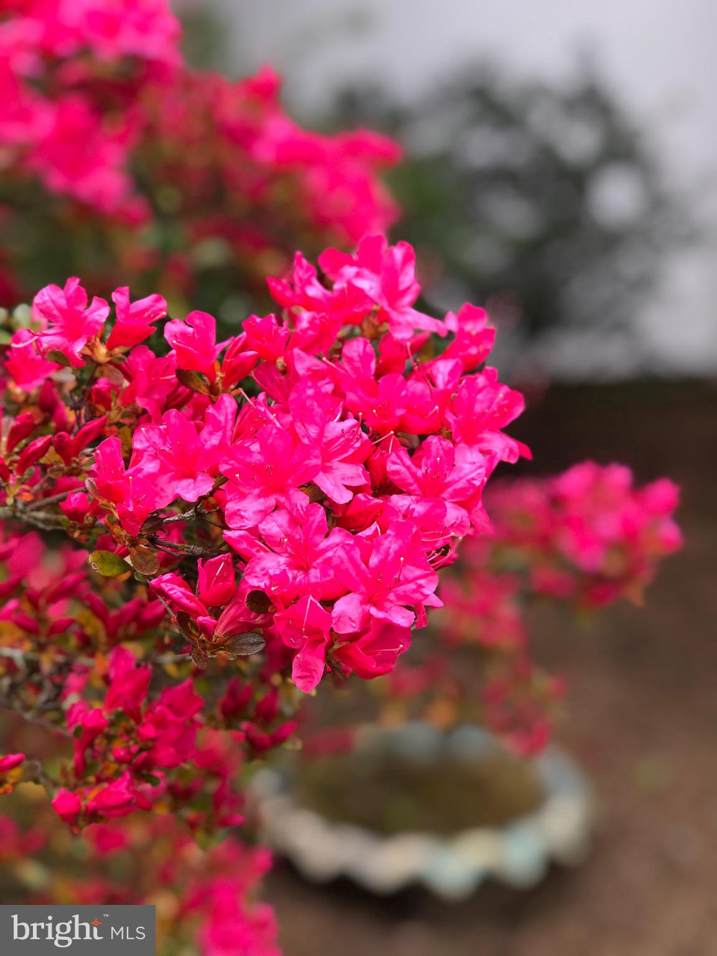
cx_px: 358
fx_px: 1574
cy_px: 478
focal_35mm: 57
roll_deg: +0.0
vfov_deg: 33.8
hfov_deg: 25.7
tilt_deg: -12.1
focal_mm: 6.6
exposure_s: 1/120
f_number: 2.8
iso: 32
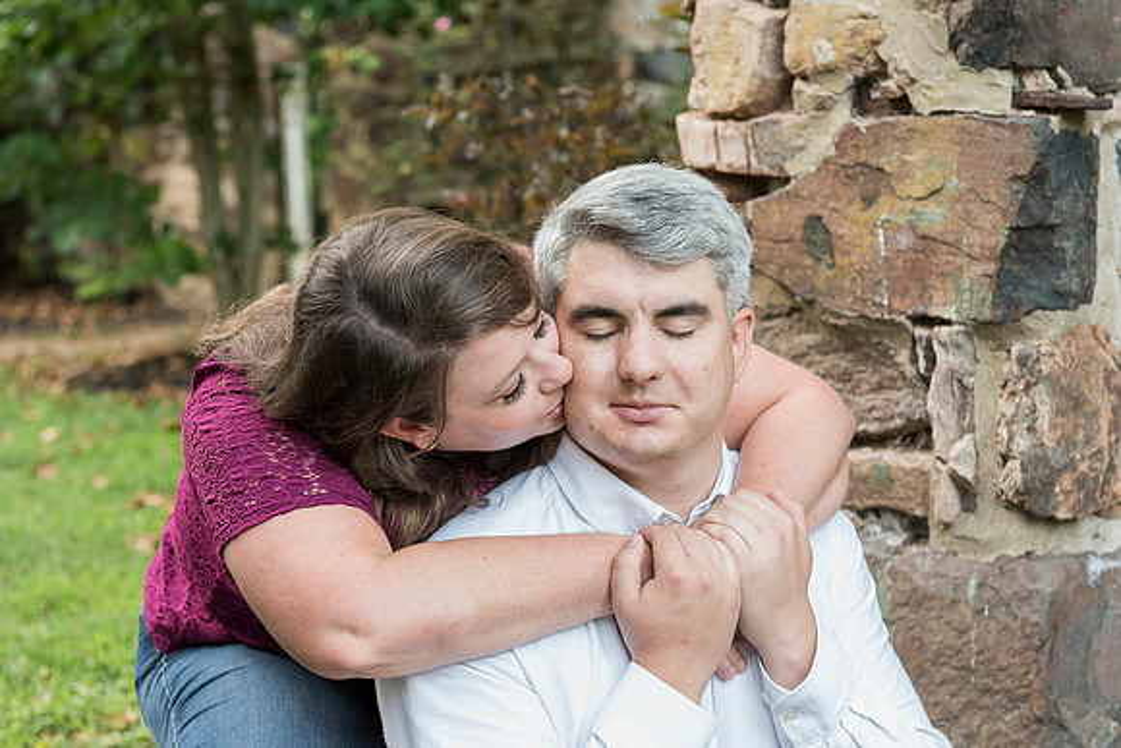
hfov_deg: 28.0
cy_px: 362
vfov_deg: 18.9
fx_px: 2247
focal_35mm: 72
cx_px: 543
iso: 1600
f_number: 4.5
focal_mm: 70
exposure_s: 1/80
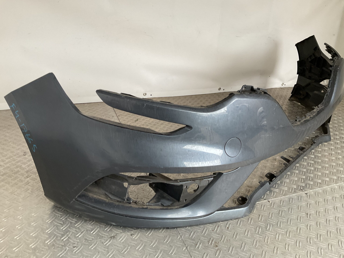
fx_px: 288
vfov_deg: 48.2
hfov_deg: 61.7
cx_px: 172
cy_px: 129
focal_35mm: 29
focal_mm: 3
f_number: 1.8
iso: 50
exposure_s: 1/50
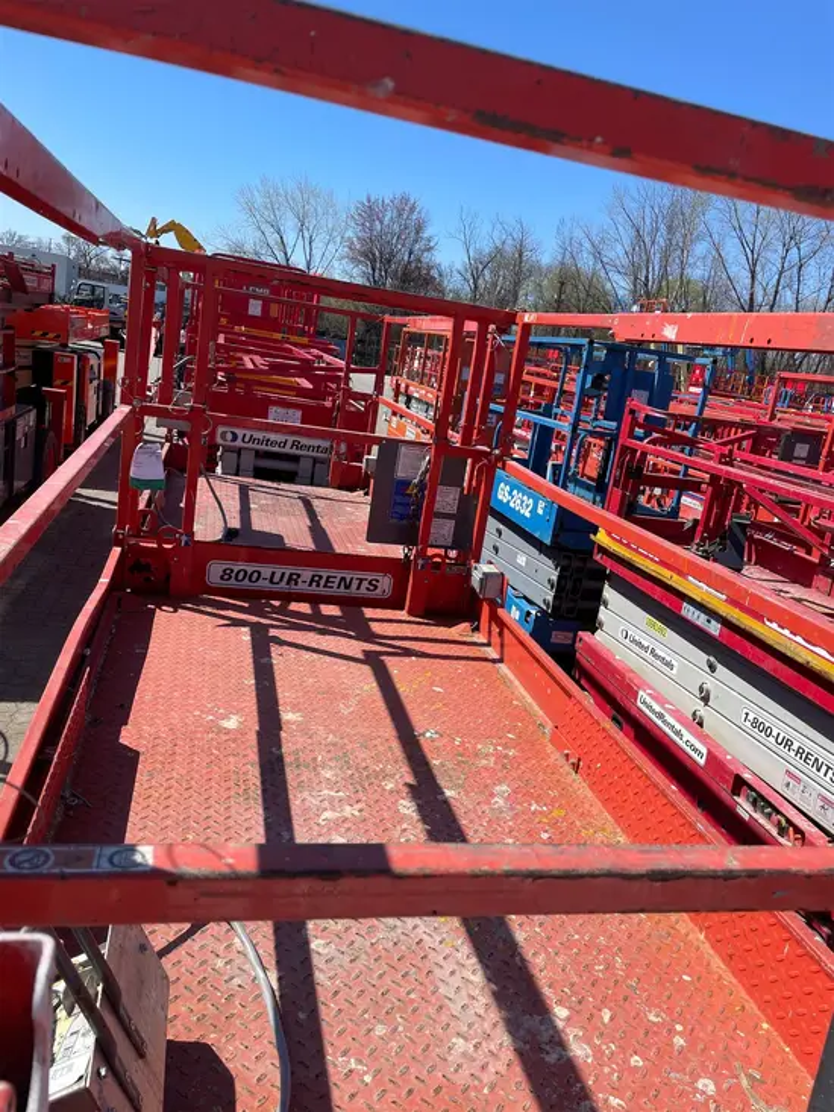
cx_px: 417
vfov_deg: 67.3
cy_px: 556
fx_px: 835
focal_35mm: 26
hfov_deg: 53.1
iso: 32
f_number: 1.6
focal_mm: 4.2
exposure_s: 1/3040
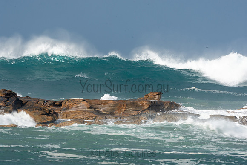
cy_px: 82
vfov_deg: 1.9
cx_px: 124
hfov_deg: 2.9
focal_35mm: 720
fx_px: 4941
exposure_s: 1/30
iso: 100
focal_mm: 480
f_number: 22
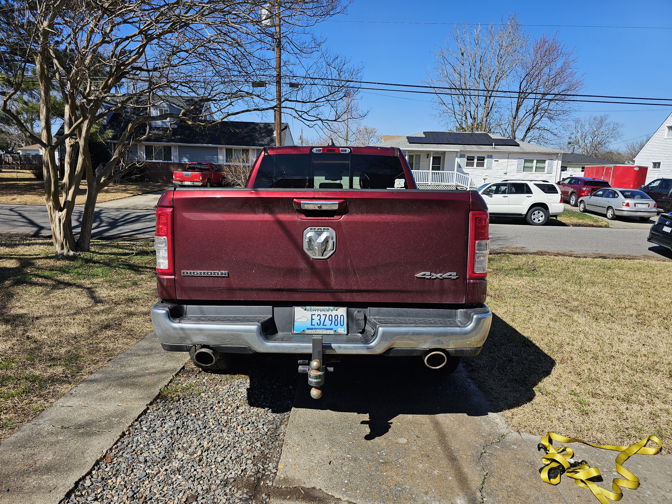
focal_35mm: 23
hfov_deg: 73.9
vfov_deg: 58.9
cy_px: 252
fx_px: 446
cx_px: 336
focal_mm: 6.3
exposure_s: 1/688
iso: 10
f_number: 1.7
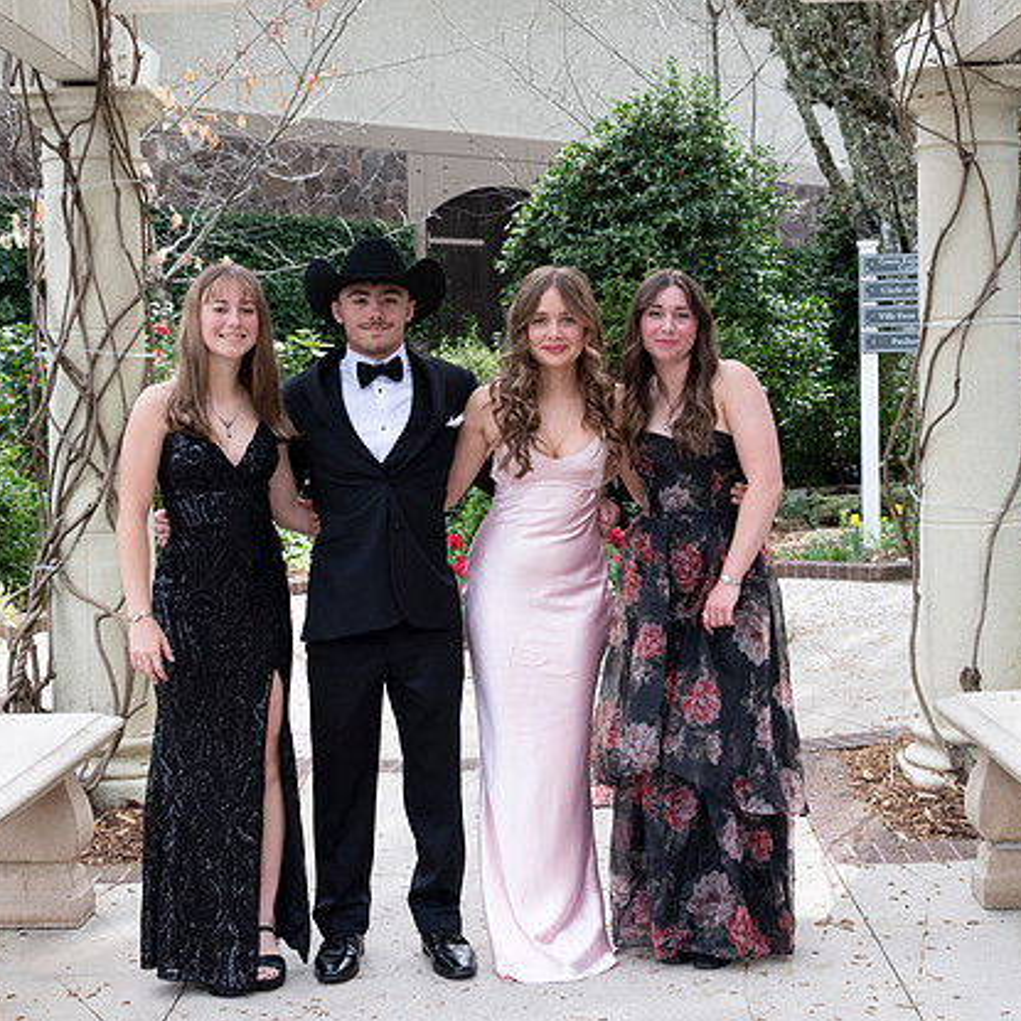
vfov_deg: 28.6
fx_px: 2002
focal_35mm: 60
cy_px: 474
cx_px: 486
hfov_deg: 28.6
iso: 1250
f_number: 5.6
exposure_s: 1/1250
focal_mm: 39
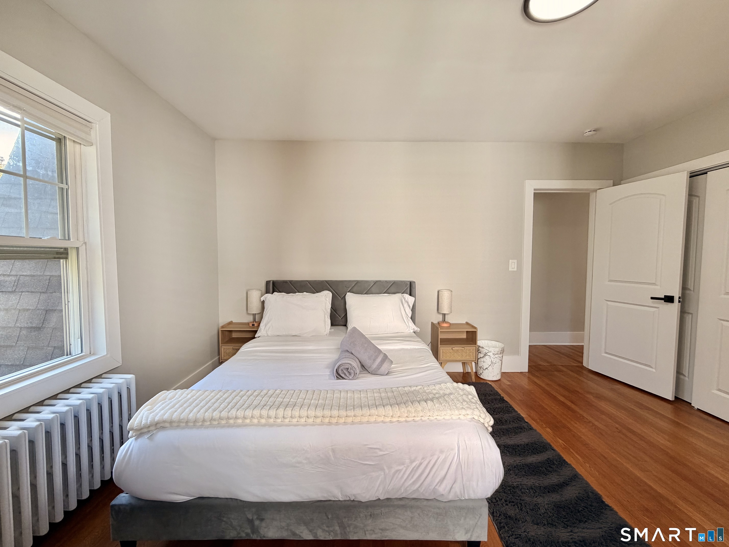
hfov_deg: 102.1
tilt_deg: -4.1
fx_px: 295
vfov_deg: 85.7
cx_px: 364
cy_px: 274
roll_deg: +0.1
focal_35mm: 14
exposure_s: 1/120
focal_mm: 2.22
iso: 100
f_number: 2.2
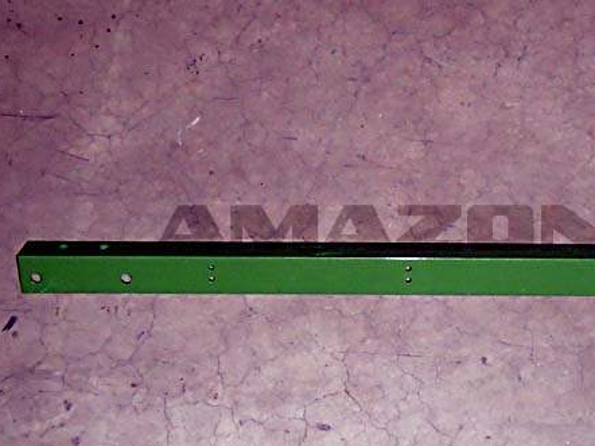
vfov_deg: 20.7
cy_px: 259
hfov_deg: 27.2
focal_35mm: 71
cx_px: 412
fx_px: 1220
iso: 800
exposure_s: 1/500
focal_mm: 8.8
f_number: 4.9
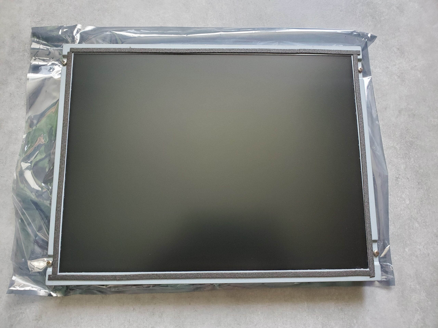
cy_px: 164
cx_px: 219
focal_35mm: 26
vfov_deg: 53.1
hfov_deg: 67.3
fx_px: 329
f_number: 2.4
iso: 500
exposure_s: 1/40
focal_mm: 4.3
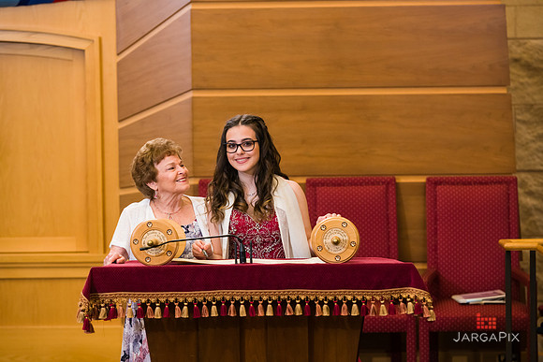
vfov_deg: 9.2
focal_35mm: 150
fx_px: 2263
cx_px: 272
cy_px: 181
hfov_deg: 13.7
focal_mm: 150
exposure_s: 1/200
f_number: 5.6
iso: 1600
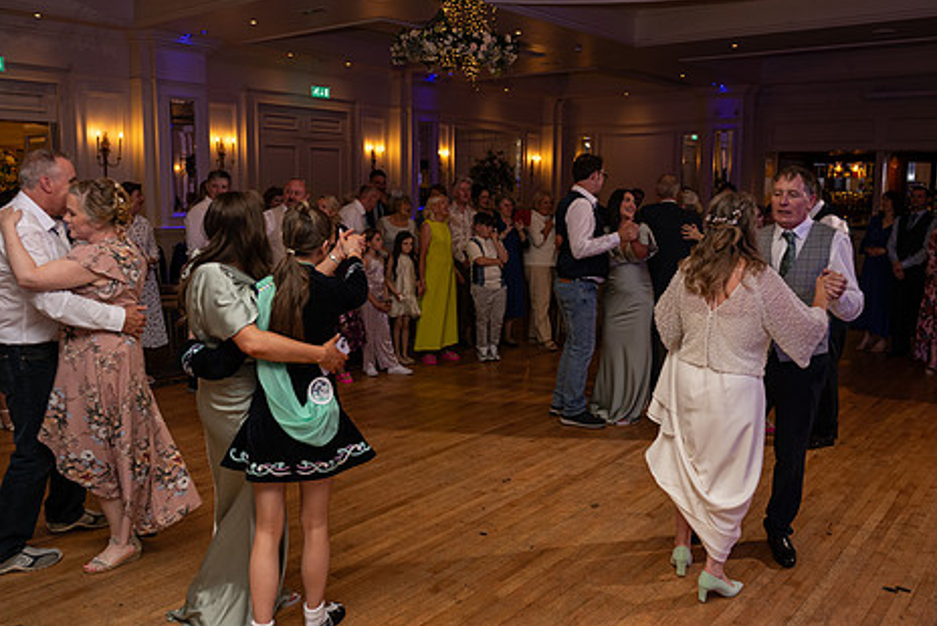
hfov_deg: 61.9
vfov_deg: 43.6
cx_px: 489
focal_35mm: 30
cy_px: 296
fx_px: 781
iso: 500
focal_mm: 24
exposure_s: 1/160
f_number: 3.5
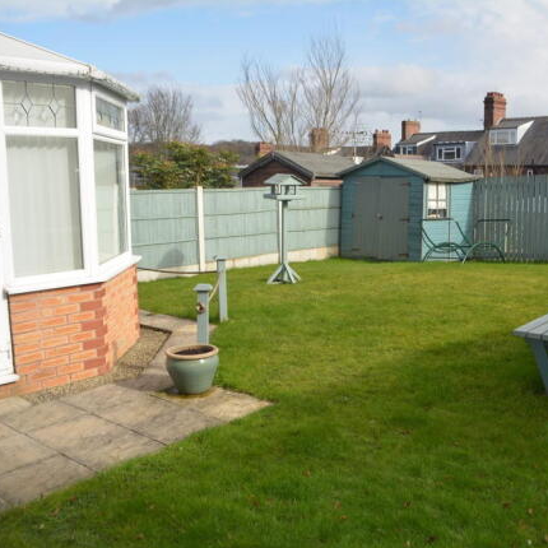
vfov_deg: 47.2
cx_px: 351
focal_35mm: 35
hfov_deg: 46.7
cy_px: 277
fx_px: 627
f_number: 6.3
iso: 100
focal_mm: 18
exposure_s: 1/200
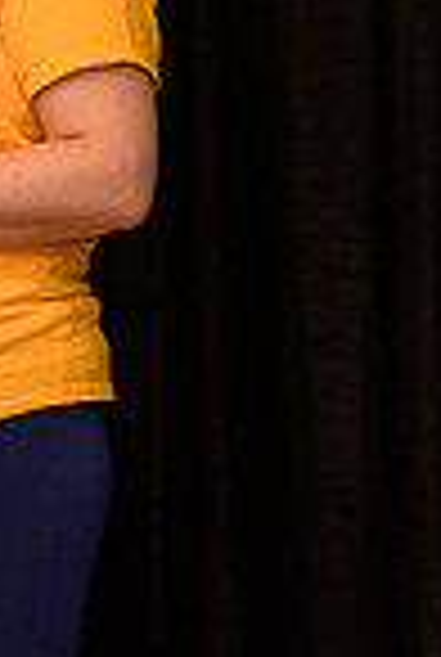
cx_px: -176
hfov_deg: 4.1
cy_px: -43
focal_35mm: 337
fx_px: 6163
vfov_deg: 6.1
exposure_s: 1/125
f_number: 2.8
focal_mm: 85
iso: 500
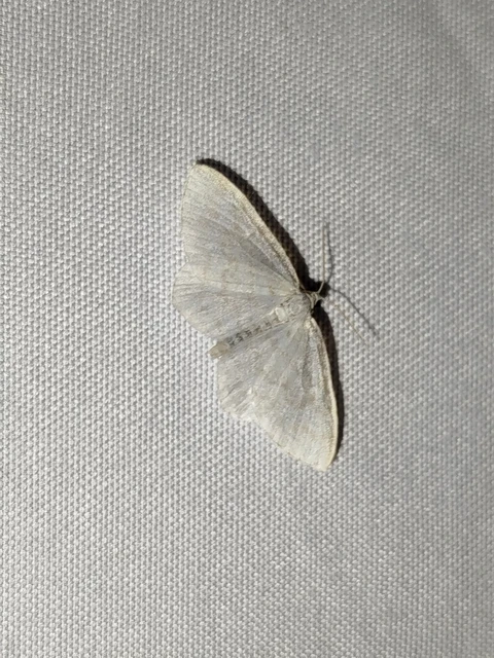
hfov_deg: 19.9
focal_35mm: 74
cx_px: 247
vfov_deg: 26.3
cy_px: 329
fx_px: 1408
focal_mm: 5.31
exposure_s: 1/50
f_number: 1.7
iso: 50
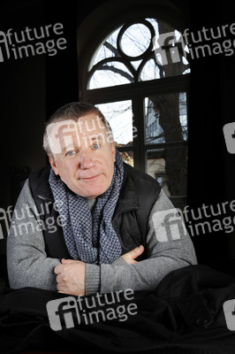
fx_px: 441
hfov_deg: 29.8
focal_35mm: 45
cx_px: 118
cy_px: 177
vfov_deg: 43.6
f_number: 8
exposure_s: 1/100
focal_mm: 45
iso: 800
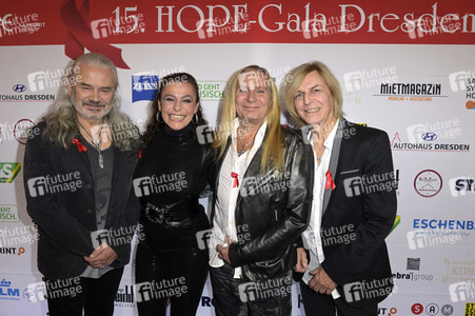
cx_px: 238
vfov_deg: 49.5
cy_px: 158
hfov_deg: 69.4
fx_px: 343
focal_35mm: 26
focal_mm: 26
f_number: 5.6
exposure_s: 1/250
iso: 640
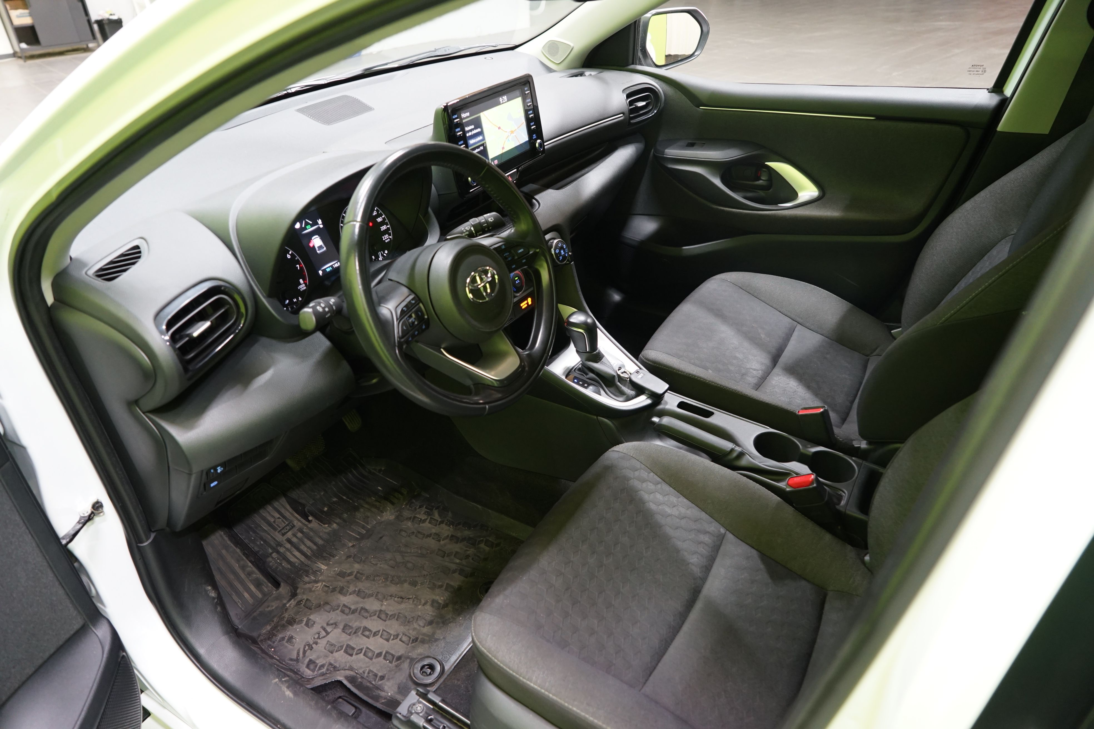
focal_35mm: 24
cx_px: 547
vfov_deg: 53.1
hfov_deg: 73.7
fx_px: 729
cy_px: 364
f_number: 4.5
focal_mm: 24
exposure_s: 1/20
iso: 1250
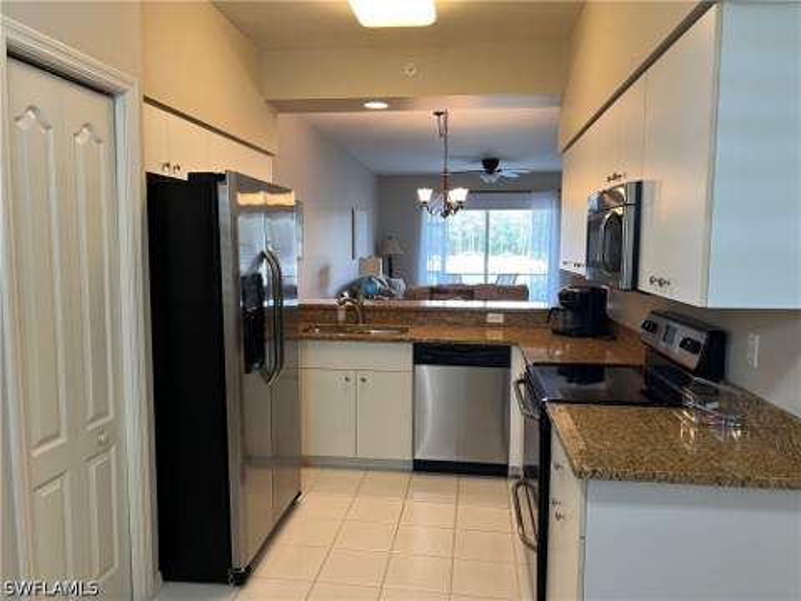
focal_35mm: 26
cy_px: 300
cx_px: 400
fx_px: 602
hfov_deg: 67.3
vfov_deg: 53.1
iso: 100
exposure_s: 1/60
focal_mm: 5.7
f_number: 1.5
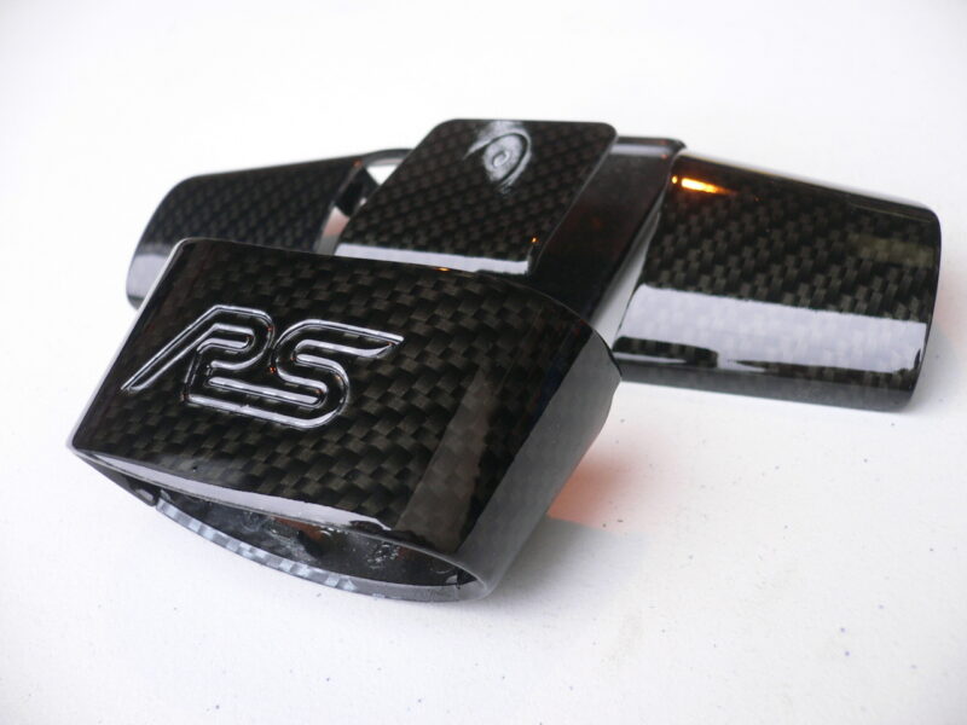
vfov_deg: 40.7
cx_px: 484
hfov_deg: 52.6
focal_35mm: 35
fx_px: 978
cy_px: 362
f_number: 2.8
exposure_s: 1/80
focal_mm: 5.8
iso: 100
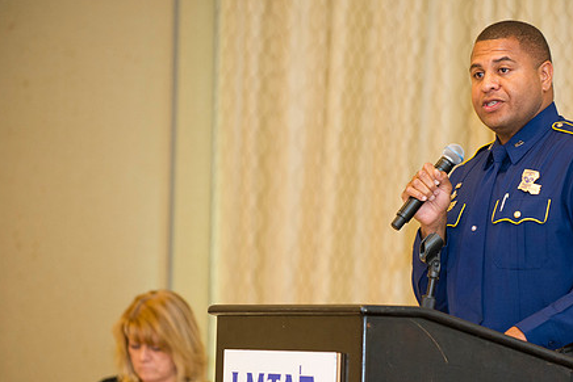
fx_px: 3280
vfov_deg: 6.7
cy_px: 227
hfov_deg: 10.0
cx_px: 378
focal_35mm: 206
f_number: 2.8
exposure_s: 1/60
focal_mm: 155
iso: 1600
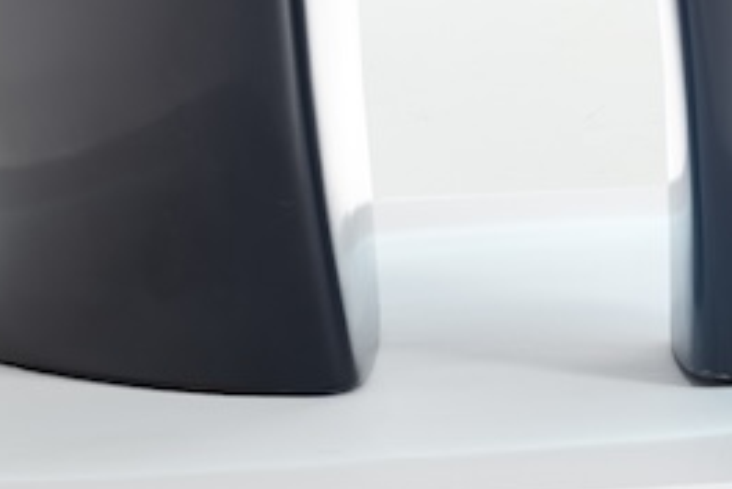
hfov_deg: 7.1
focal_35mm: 283
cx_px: 1262
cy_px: -303
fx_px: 5757
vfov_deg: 4.8
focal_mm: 50
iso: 100
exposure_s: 1/100
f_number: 6.3
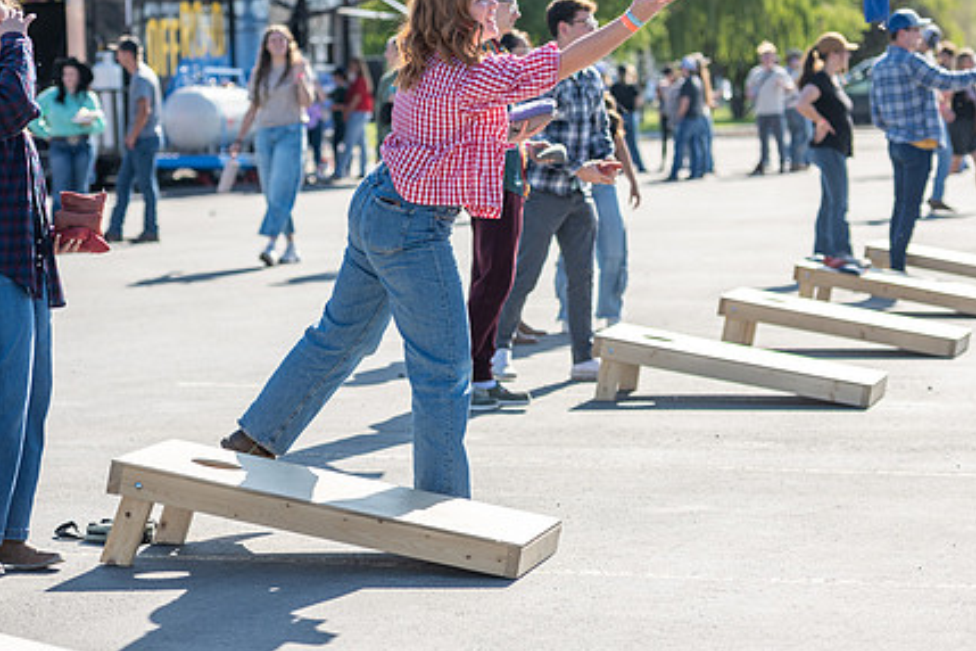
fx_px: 3605
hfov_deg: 15.4
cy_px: 303
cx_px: 448
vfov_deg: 10.3
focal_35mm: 133
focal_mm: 92
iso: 80
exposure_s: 1/1000
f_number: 2.8
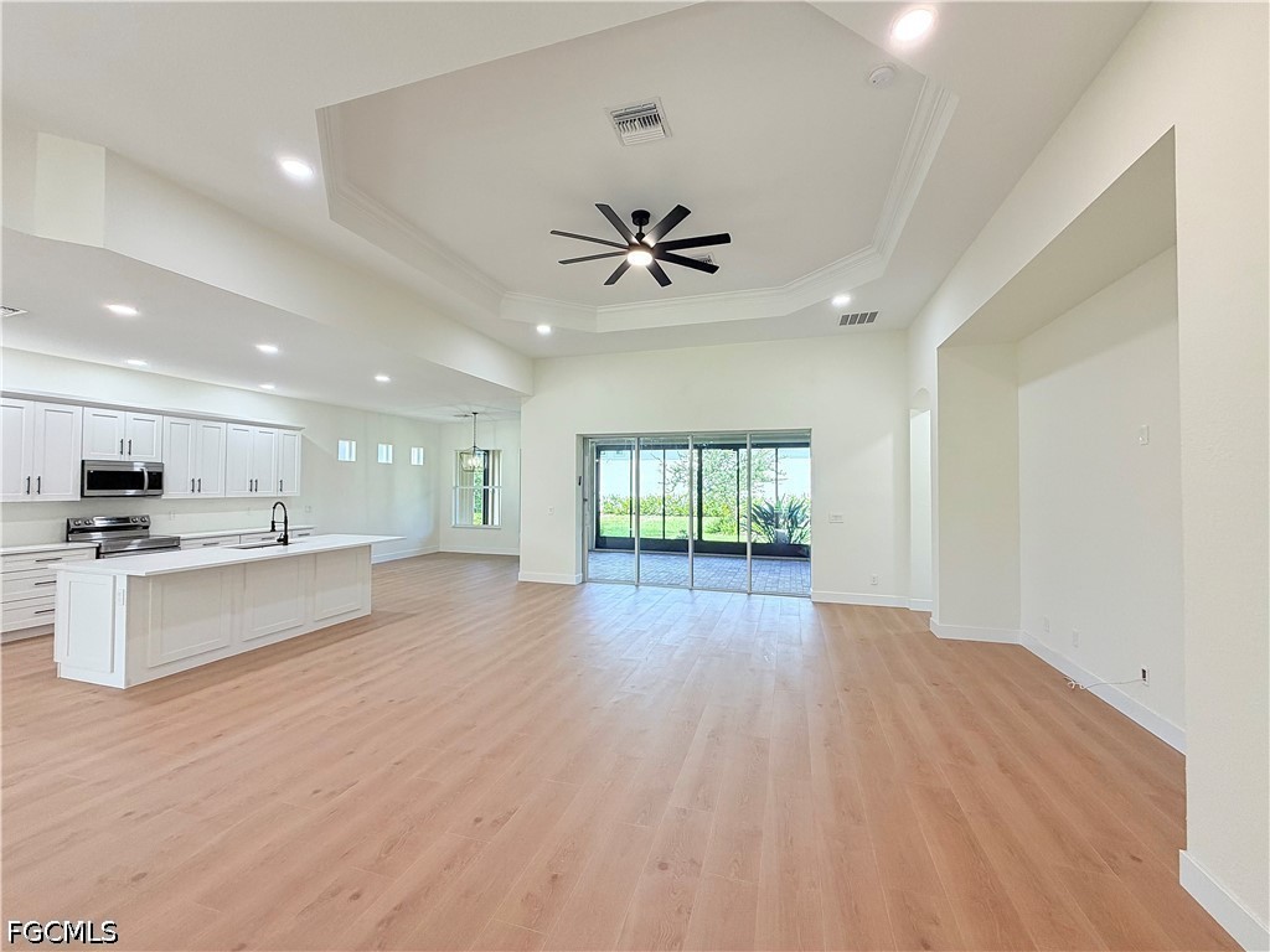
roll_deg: +0.0
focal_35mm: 14
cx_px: 635
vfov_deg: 85.7
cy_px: 476
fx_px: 514
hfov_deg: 102.1
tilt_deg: +0.0
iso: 200
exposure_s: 1/120
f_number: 2.2
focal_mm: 2.22
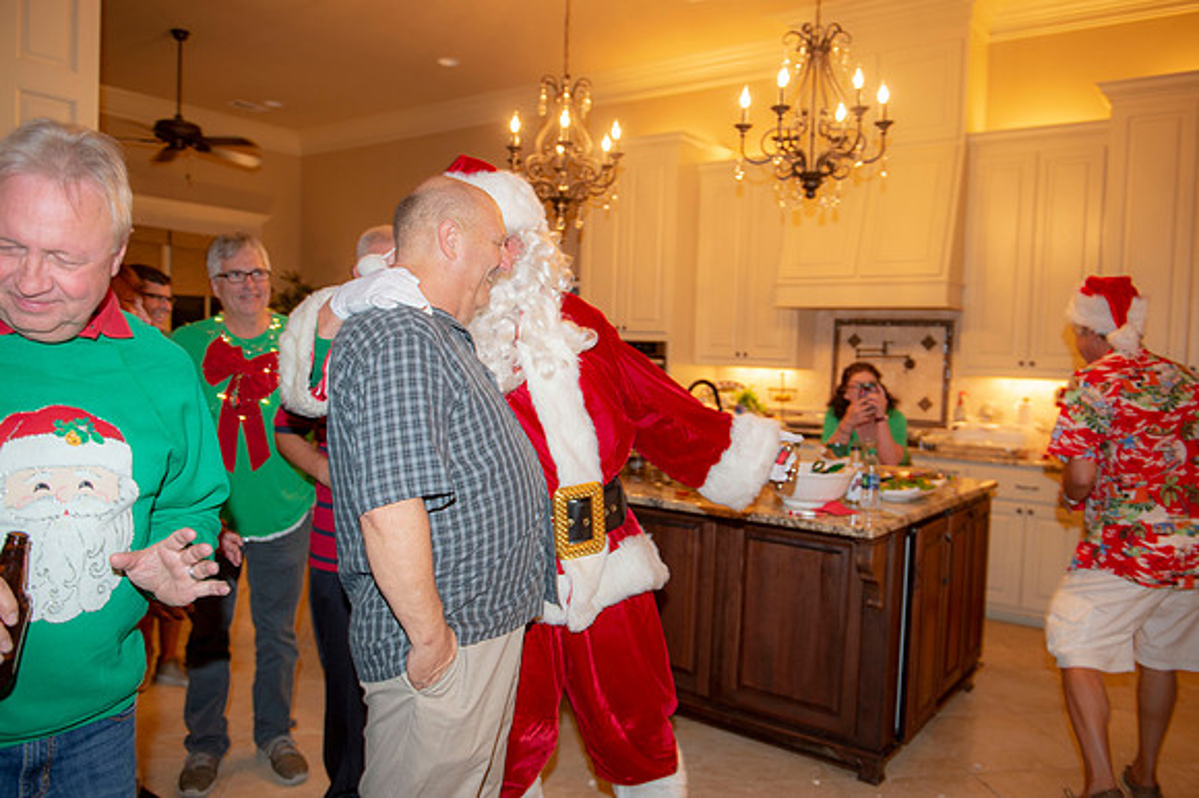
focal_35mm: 28
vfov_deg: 46.4
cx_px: 600
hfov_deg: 65.5
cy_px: 399
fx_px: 932
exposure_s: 1/60
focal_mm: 28
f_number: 3.5
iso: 800
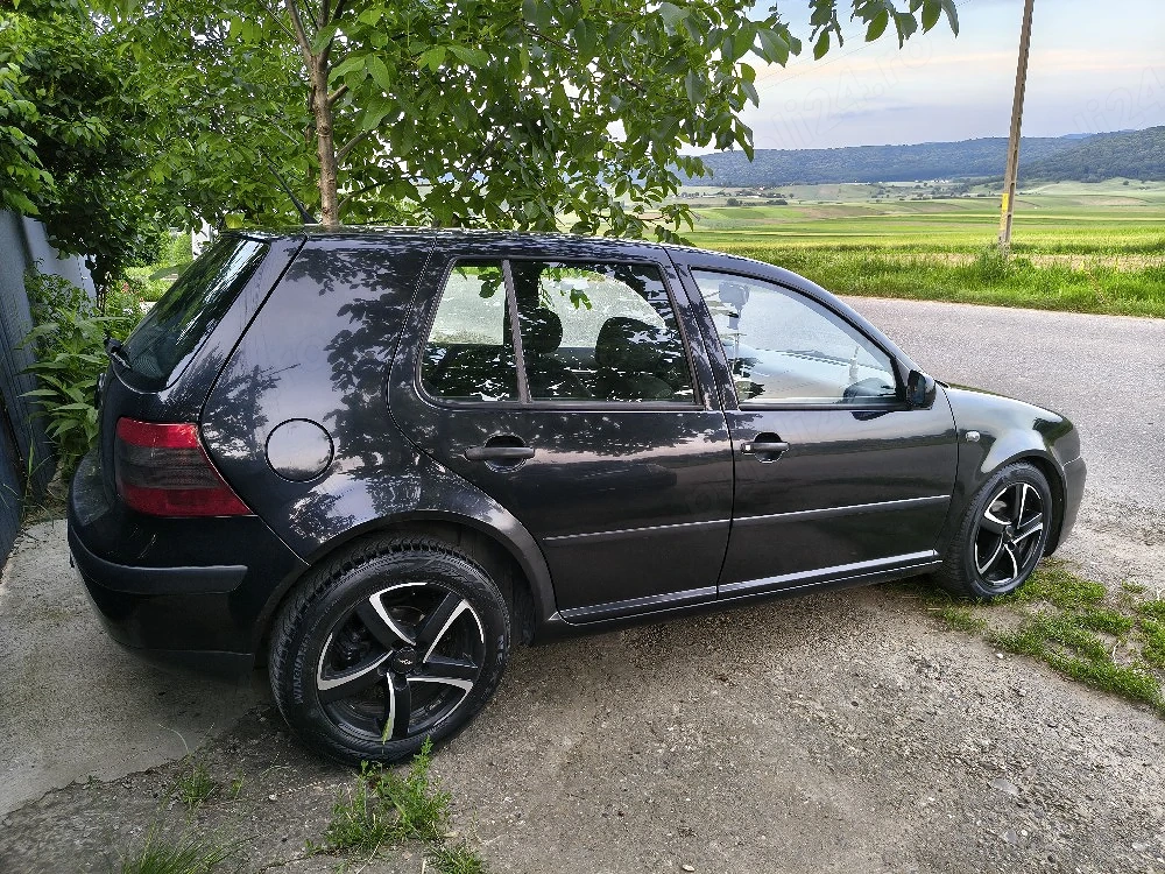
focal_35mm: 24
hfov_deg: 71.6
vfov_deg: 56.8
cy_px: 437
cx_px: 582
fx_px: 808
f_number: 1.8
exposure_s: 1/100
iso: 816
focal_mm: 5.56
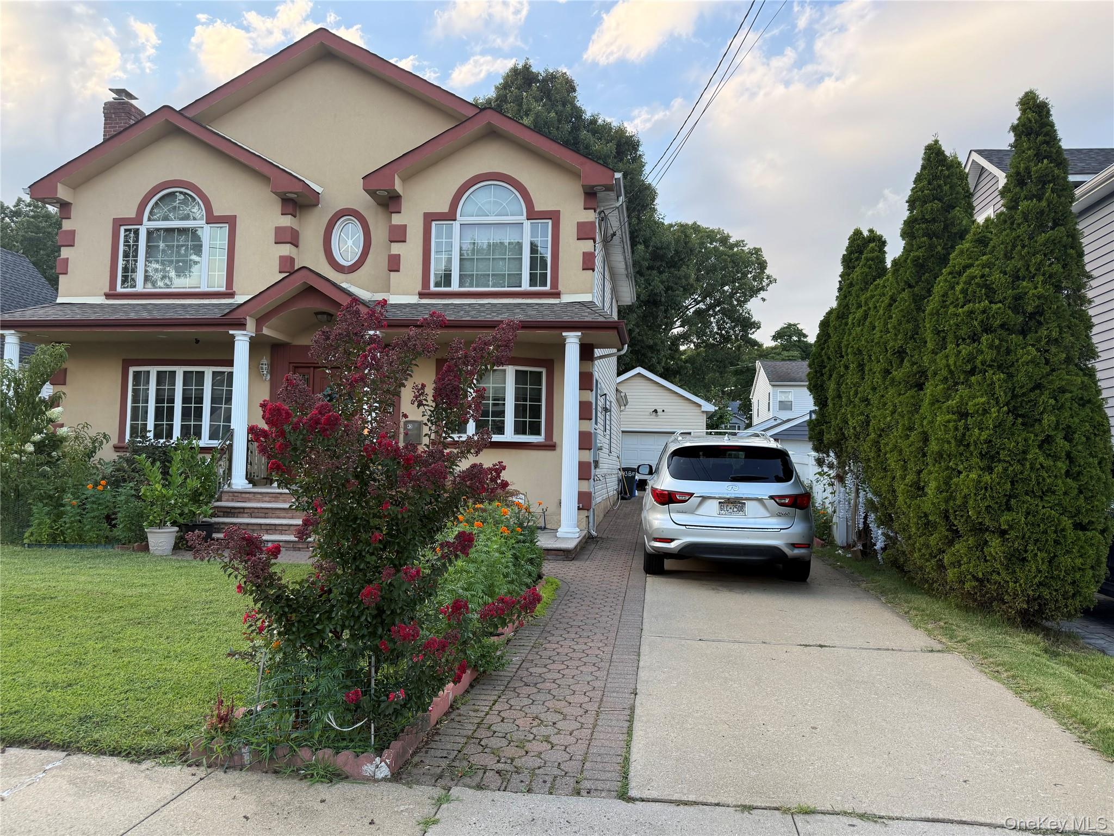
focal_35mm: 24
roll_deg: -1.0
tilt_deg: +3.5
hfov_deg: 71.6
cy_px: 418
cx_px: 557
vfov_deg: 56.8
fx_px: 772
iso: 100
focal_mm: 6.76
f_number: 1.78
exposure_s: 1/593
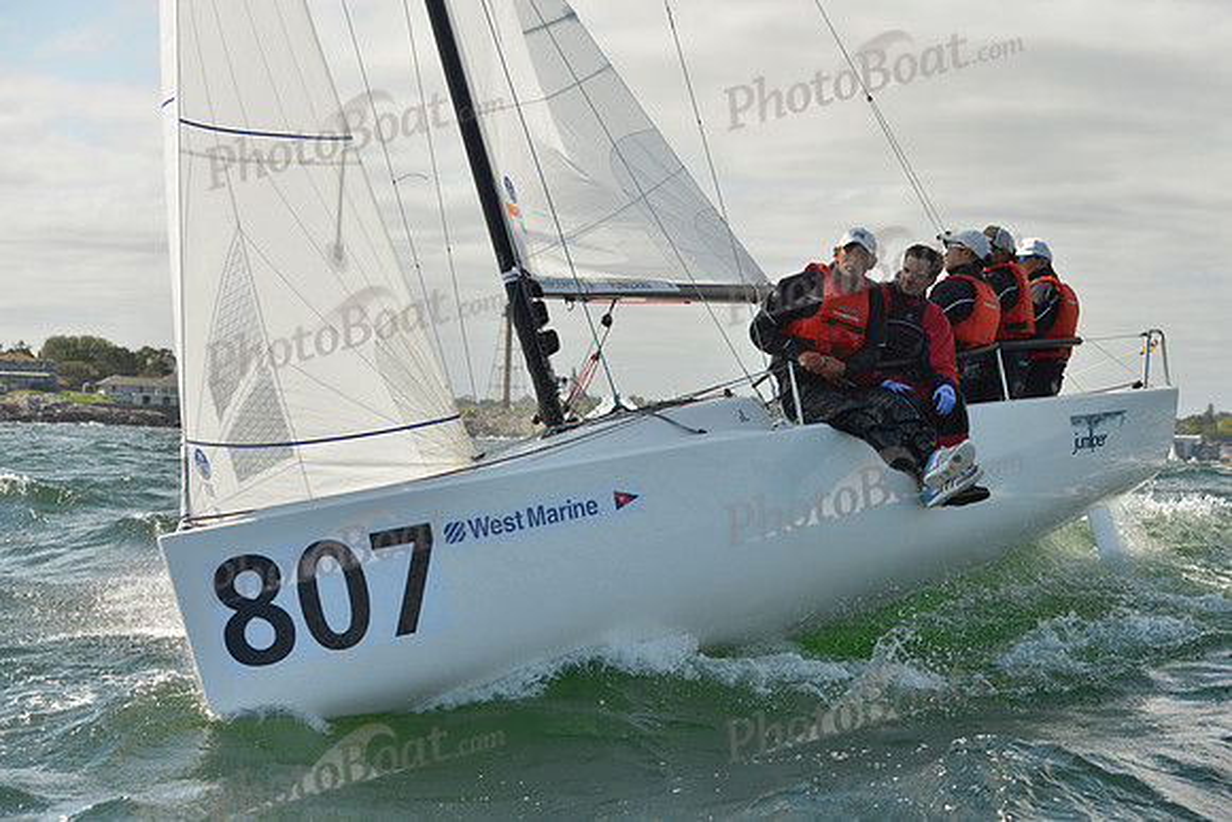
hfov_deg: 25.4
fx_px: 2738
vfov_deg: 17.1
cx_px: 616
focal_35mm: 80
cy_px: 411
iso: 400
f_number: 8
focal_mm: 80
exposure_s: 1/1600
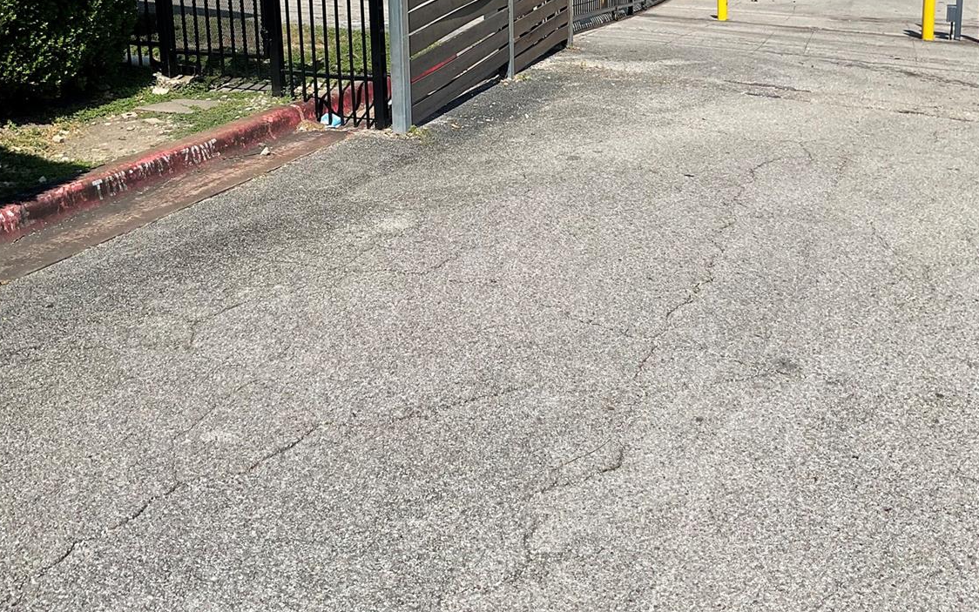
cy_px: 34
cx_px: 490
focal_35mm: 42
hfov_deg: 47.2
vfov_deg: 29.0
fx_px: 1121
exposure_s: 1/2427
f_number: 1.8
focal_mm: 3
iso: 16
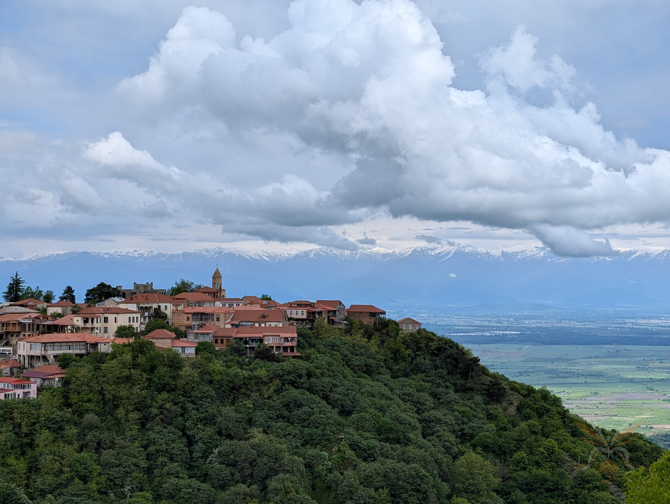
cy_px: 252
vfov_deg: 29.8
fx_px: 950
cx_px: 335
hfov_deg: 38.9
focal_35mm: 49
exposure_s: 1/2160
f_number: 1.68
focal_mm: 6.9
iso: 21
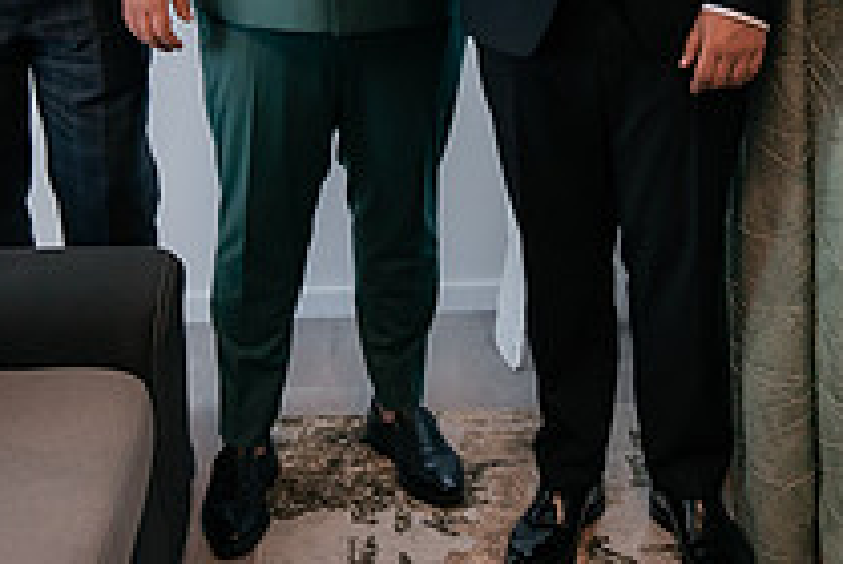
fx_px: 1571
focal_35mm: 67
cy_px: -51
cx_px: 431
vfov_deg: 19.5
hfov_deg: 30.0
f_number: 2.8
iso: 1600
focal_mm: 22
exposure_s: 1/250
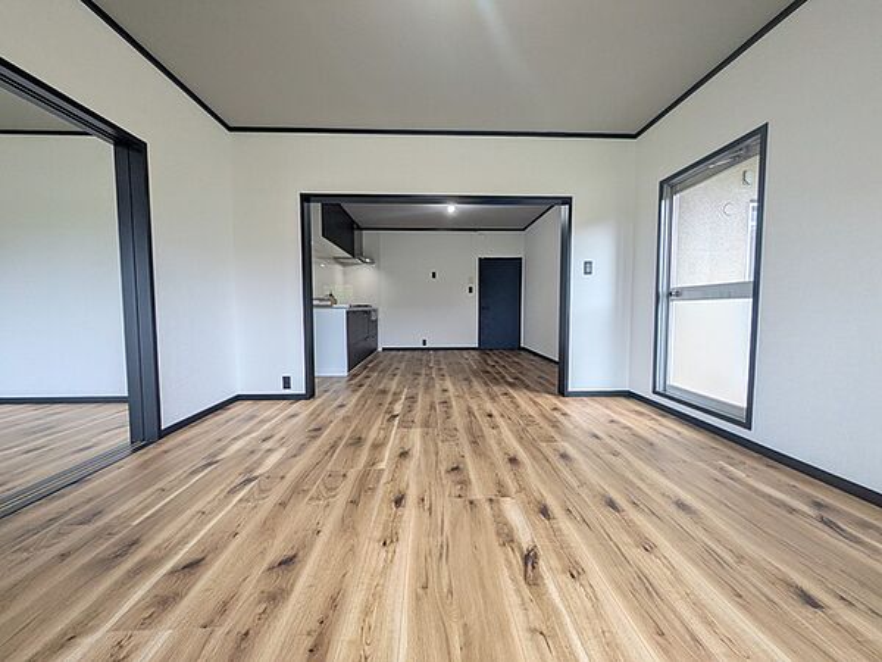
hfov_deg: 102.1
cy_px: 331
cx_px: 441
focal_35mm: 14
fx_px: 357
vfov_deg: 85.7
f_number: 2.2
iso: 78
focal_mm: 1.83
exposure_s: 1/60
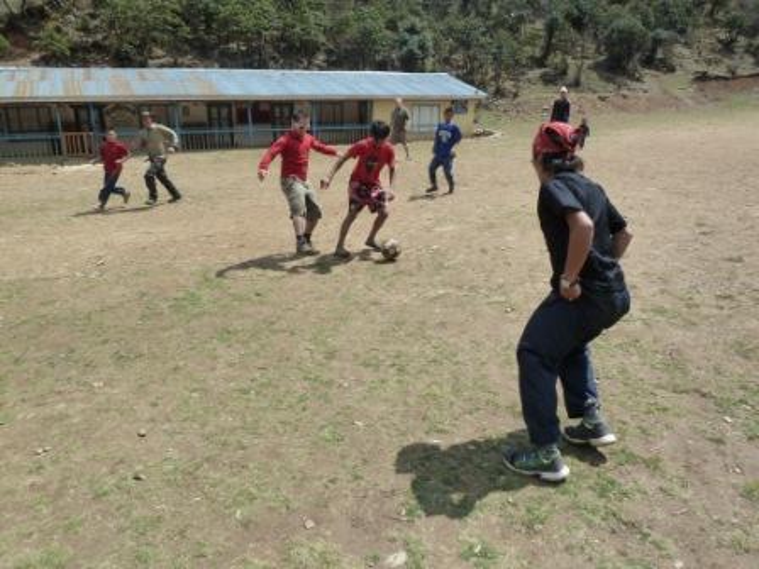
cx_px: 380
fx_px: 548
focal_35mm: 25
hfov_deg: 69.4
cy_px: 284
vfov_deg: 54.9
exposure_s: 1/400
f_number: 5
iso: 125
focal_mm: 4.1
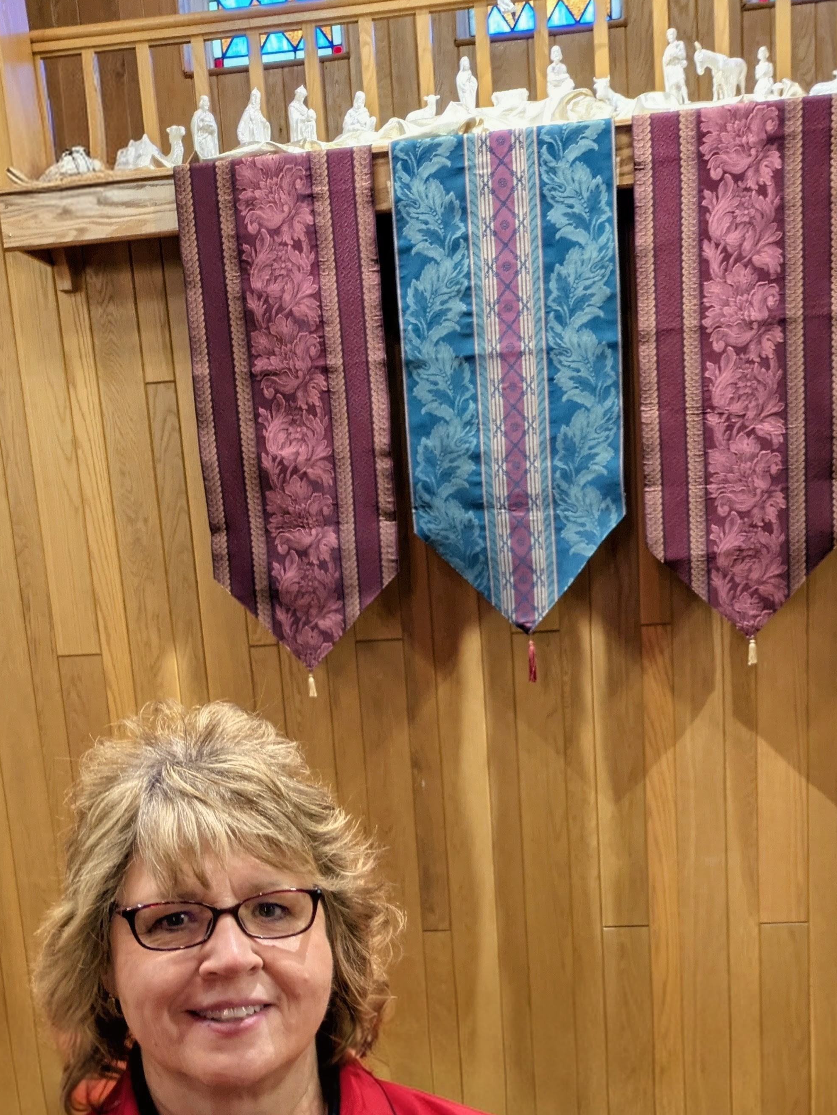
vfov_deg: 40.4
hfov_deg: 32.9
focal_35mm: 44
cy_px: 956
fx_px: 1417
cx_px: 448
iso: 254
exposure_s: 1/40
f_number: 1.89
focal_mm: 5.43
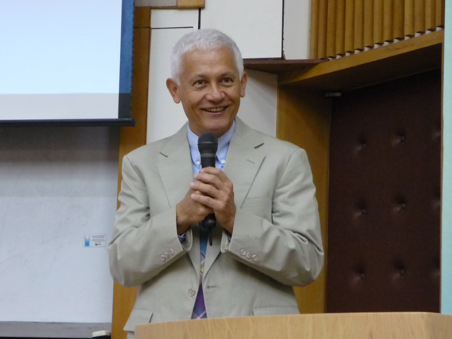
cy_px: 170
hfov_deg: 18.4
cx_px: 226
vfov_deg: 13.8
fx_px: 1397
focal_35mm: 107
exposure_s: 1/13
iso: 400
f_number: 3.9
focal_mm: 11.1
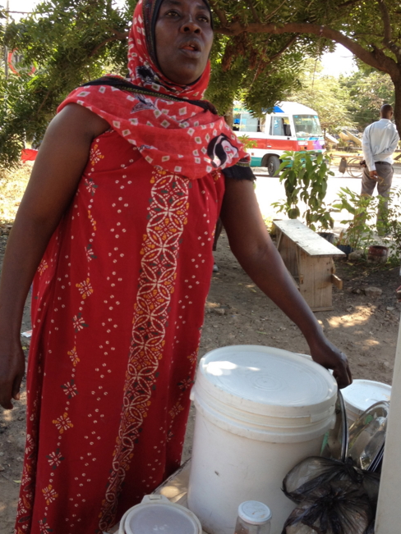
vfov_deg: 43.9
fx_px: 664
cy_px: 275
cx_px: 219
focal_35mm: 43
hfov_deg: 33.6
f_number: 2.4
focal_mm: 4.28
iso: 64
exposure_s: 1/207
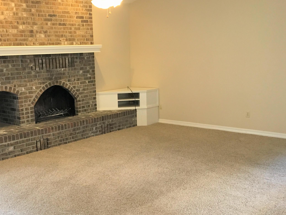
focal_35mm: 42
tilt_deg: -11.8
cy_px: 127
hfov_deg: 44.4
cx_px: 105
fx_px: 347
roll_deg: +2.8
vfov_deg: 34.3
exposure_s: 1/30
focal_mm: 4.15
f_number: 2.2
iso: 125
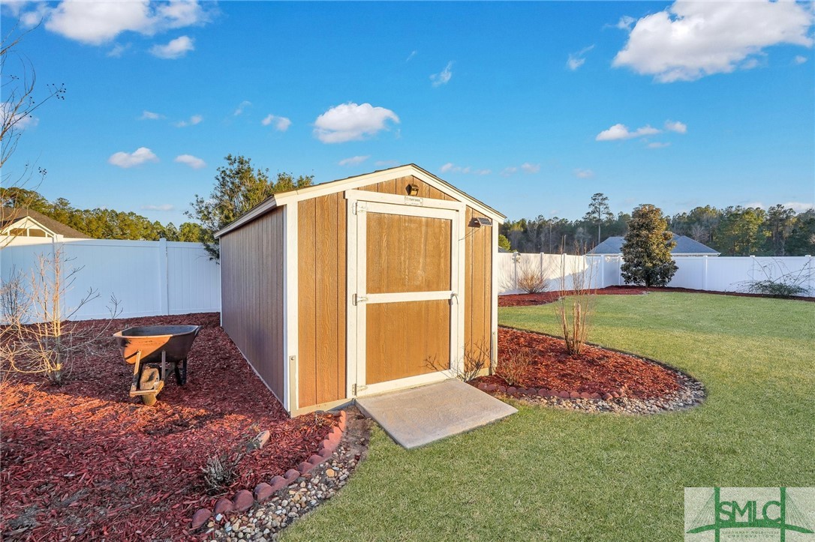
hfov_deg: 96.8
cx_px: 408
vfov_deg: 73.7
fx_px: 362
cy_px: 271
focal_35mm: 16
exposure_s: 1/320
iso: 320
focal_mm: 16
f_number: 9
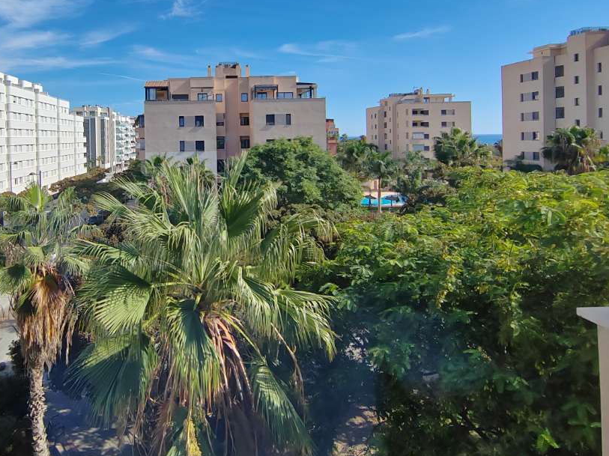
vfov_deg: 55.3
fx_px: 422
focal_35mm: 24
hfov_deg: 69.1
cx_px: 192
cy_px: 142
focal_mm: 2.16
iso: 100
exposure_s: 1/1400
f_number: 2.2
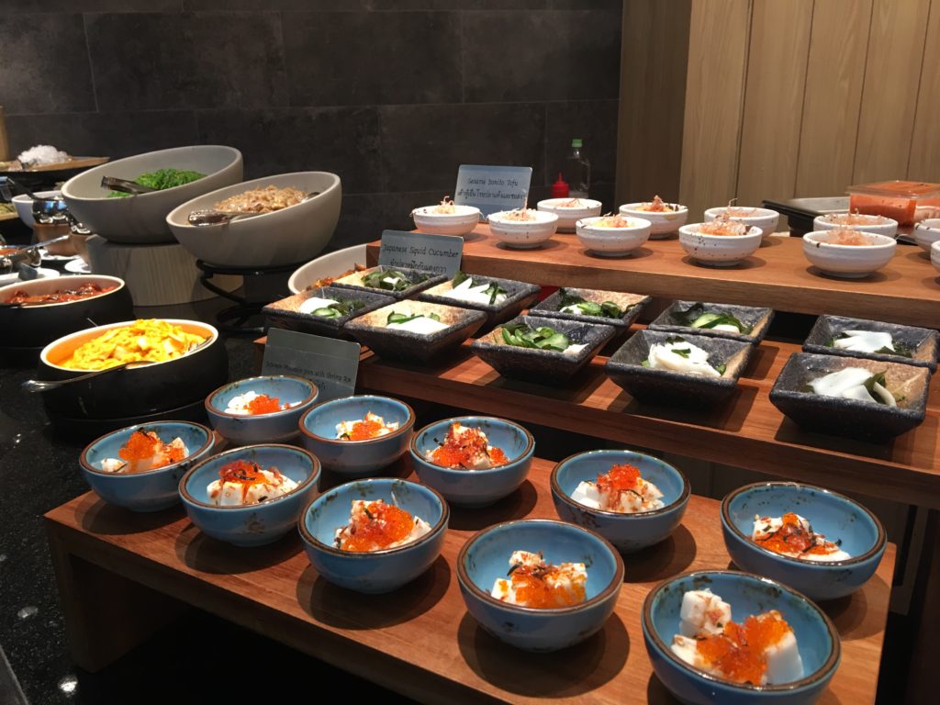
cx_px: 470
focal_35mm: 29
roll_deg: +1.4
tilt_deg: -18.8
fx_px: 787
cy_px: 352
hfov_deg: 61.7
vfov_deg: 48.2
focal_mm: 4.15
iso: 50
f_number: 2.2
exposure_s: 1/17
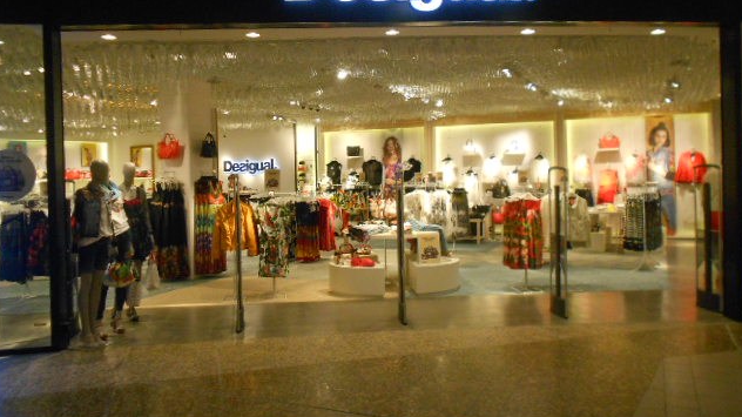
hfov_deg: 61.0
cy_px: 186
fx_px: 629
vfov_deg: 36.6
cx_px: 372
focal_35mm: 32
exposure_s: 1/125
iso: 500
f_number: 3.4
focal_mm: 5.3
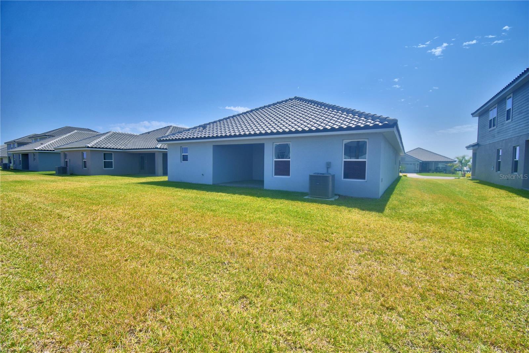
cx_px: 264
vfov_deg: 77.3
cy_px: 176
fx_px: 220
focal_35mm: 15
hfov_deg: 100.4
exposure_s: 1/2000
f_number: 4.5
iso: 100
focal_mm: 10
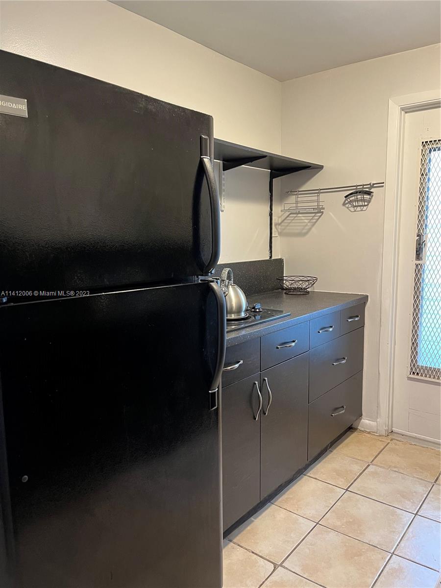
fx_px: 442
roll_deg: +0.8
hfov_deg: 53.1
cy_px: 294
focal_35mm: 26
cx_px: 220
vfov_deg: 67.3
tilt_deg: -8.1
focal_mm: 5.1
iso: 320
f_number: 1.6
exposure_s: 1/60
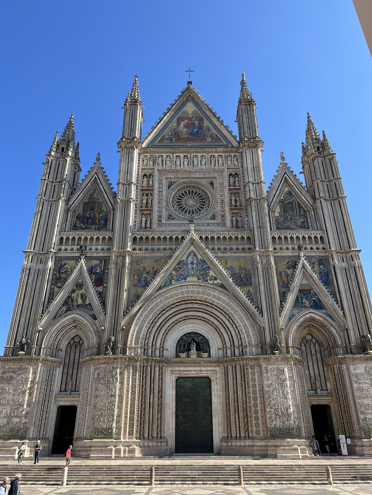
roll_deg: -0.3
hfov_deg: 53.1
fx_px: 373
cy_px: 248
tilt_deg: +27.5
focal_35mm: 26
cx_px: 186
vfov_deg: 67.3
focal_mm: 5.7
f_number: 1.5
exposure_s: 1/2045
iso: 50
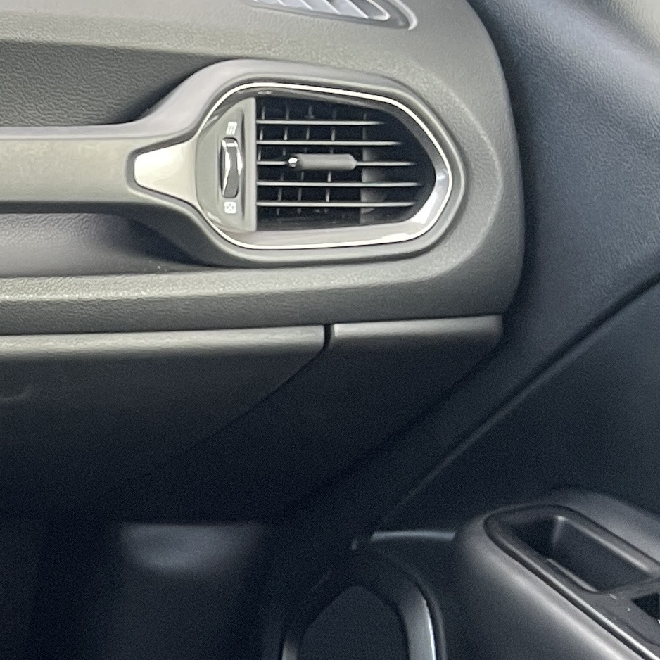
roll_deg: -2.4
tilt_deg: -27.5
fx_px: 2049
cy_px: 421
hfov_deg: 14.4
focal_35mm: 95
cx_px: -749
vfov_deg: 18.3
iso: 200
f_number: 1.6
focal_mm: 5.1
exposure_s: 1/60
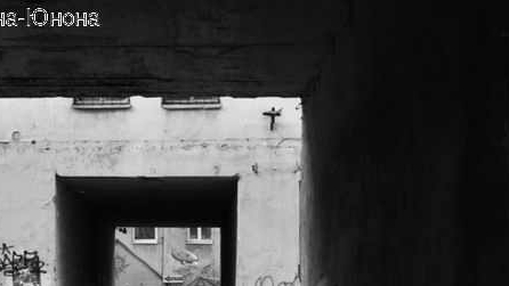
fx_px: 1282
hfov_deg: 22.3
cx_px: 151
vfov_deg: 12.5
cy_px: 332
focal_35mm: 95
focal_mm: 30
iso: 320
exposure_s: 1/80
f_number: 8
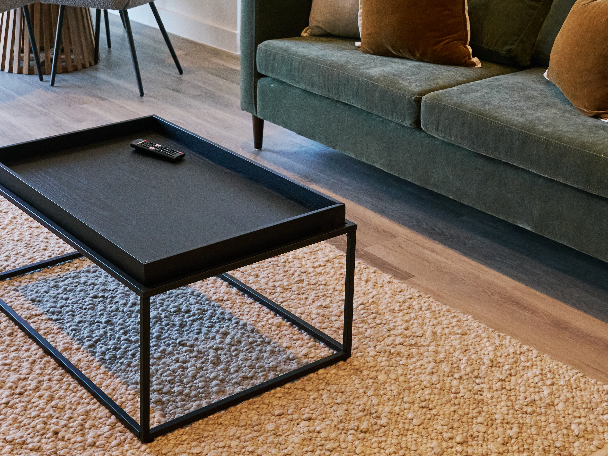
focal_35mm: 59
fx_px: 1036
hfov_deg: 32.5
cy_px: -35
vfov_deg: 23.4
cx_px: 225
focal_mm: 24
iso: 2000
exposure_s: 1/80
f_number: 8
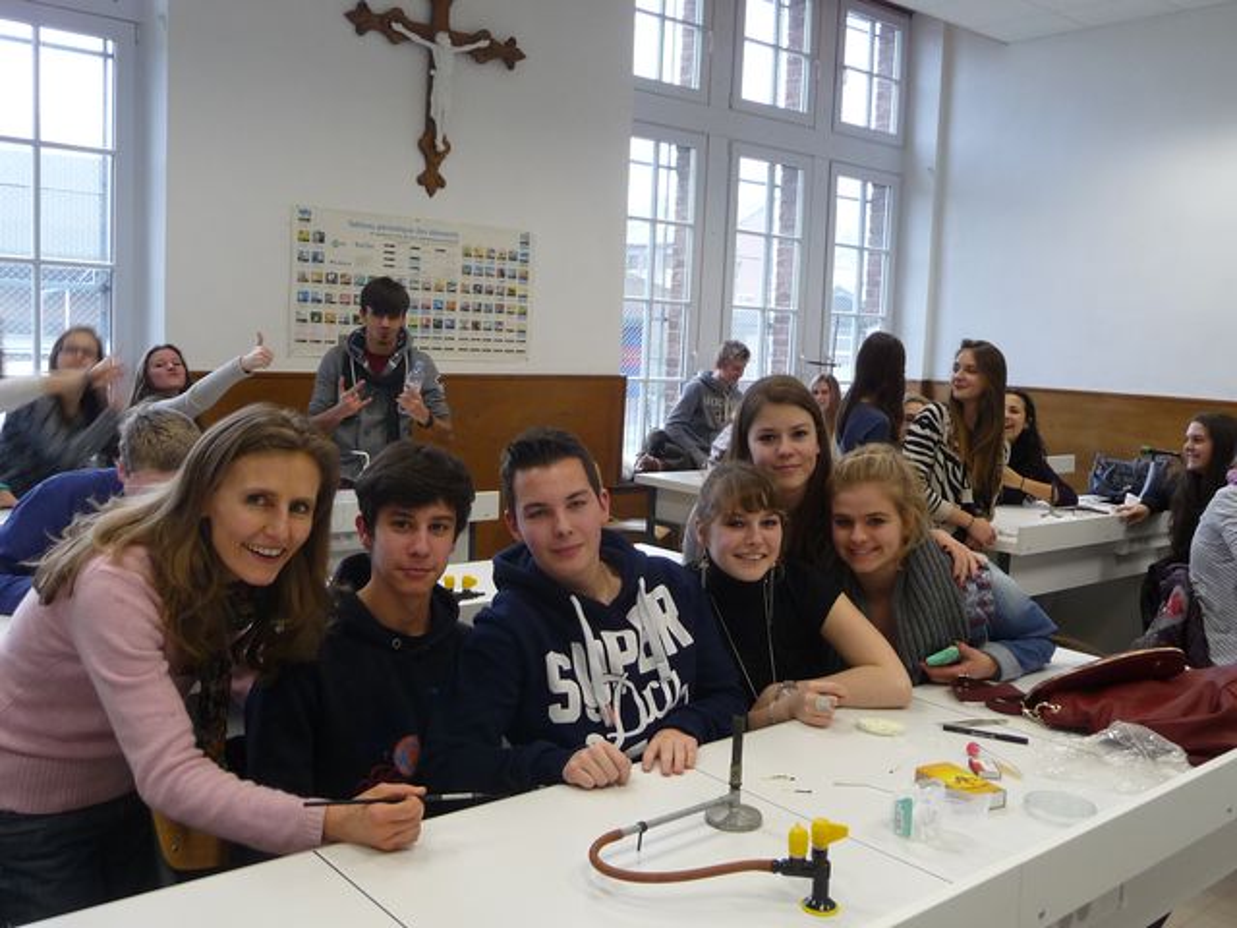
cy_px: 464
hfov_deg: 56.8
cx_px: 618
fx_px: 1144
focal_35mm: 32
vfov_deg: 44.2
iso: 160
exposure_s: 1/30
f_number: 3.3
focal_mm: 4.7
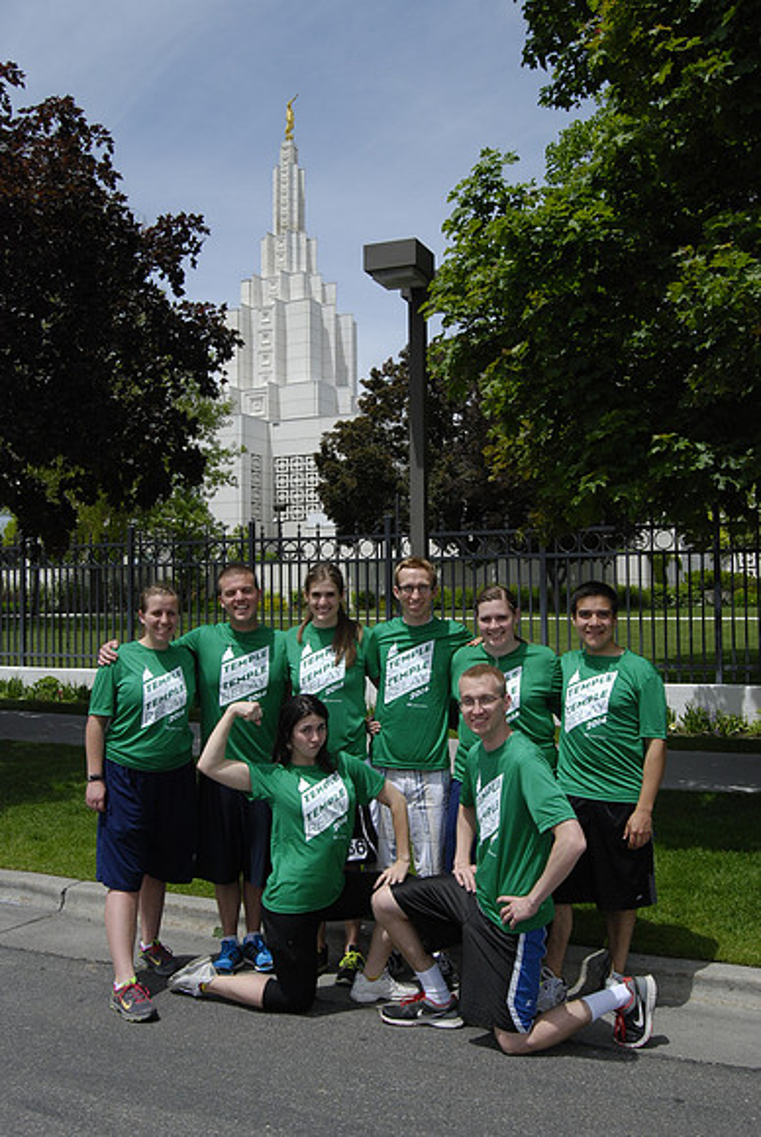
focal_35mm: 33
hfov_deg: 40.1
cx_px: 380
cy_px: 568
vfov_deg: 57.2
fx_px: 1044
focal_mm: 22
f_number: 10
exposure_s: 1/800
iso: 400
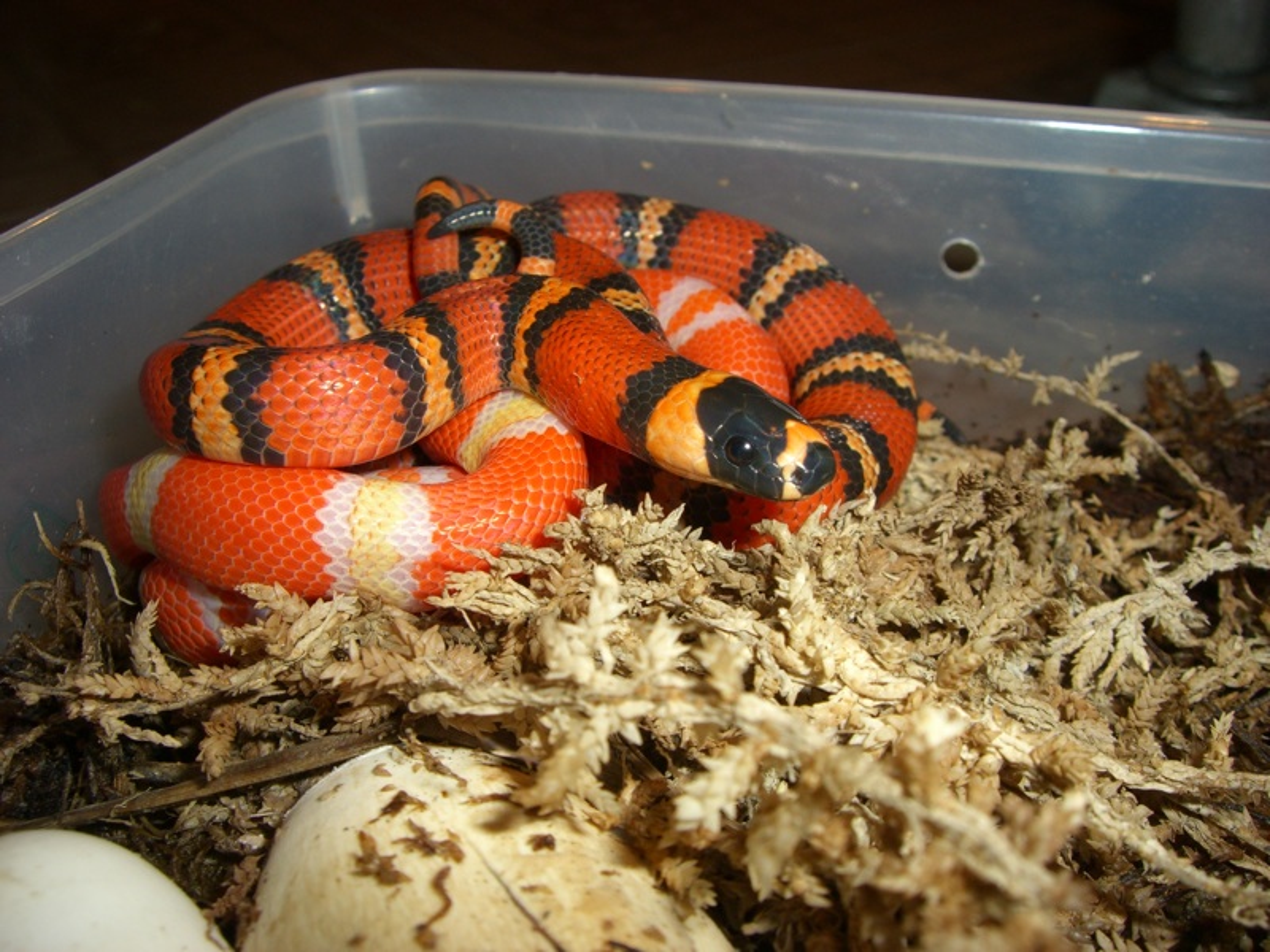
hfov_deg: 49.0
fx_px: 1394
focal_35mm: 38
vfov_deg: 37.7
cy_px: 476
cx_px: 635
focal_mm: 6.2
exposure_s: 1/60
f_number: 4.3
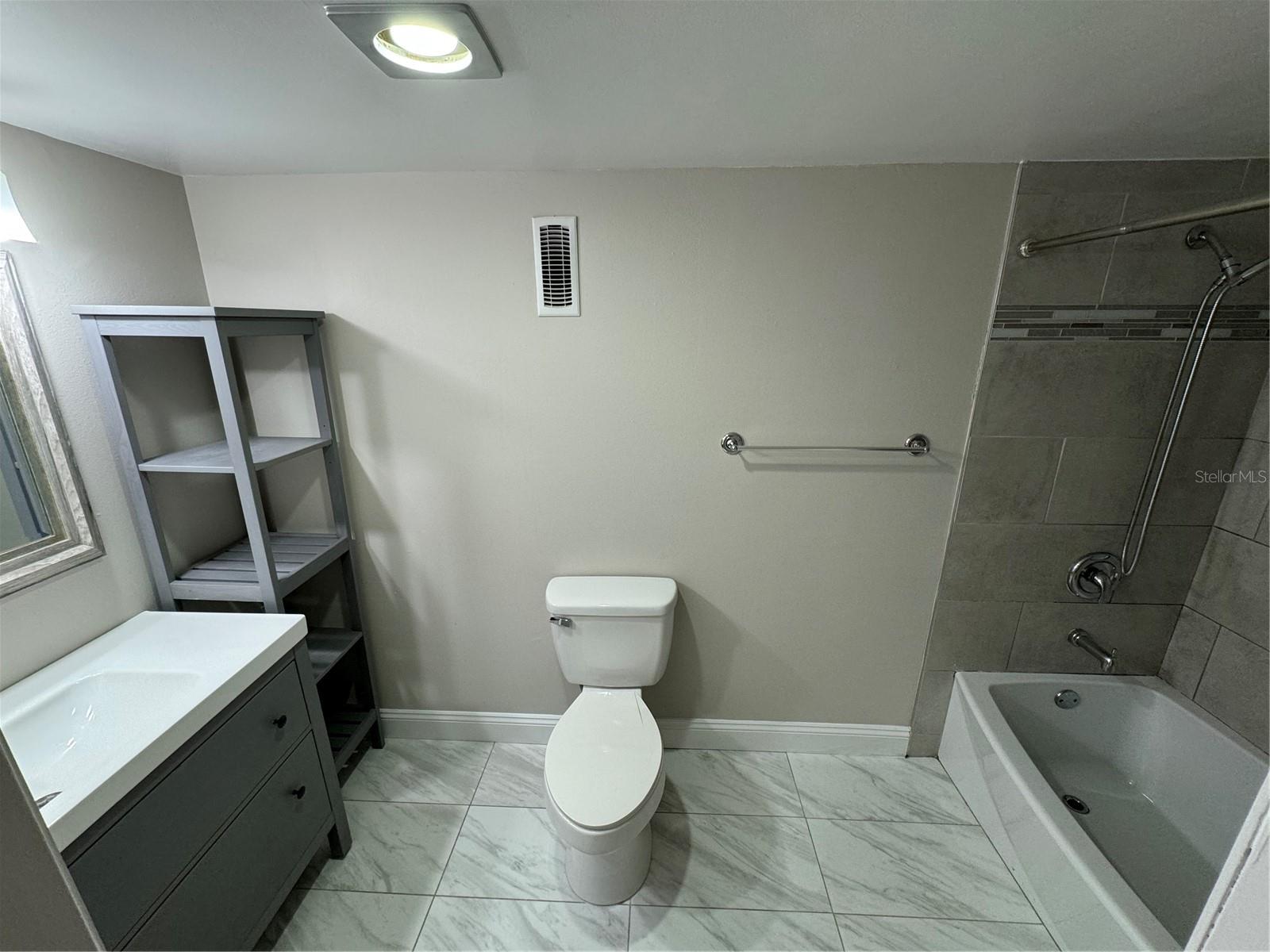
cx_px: 635
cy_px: 476
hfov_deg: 102.1
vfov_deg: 85.7
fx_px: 514
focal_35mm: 14
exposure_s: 1/120
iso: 160
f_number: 2.2
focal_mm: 2.22
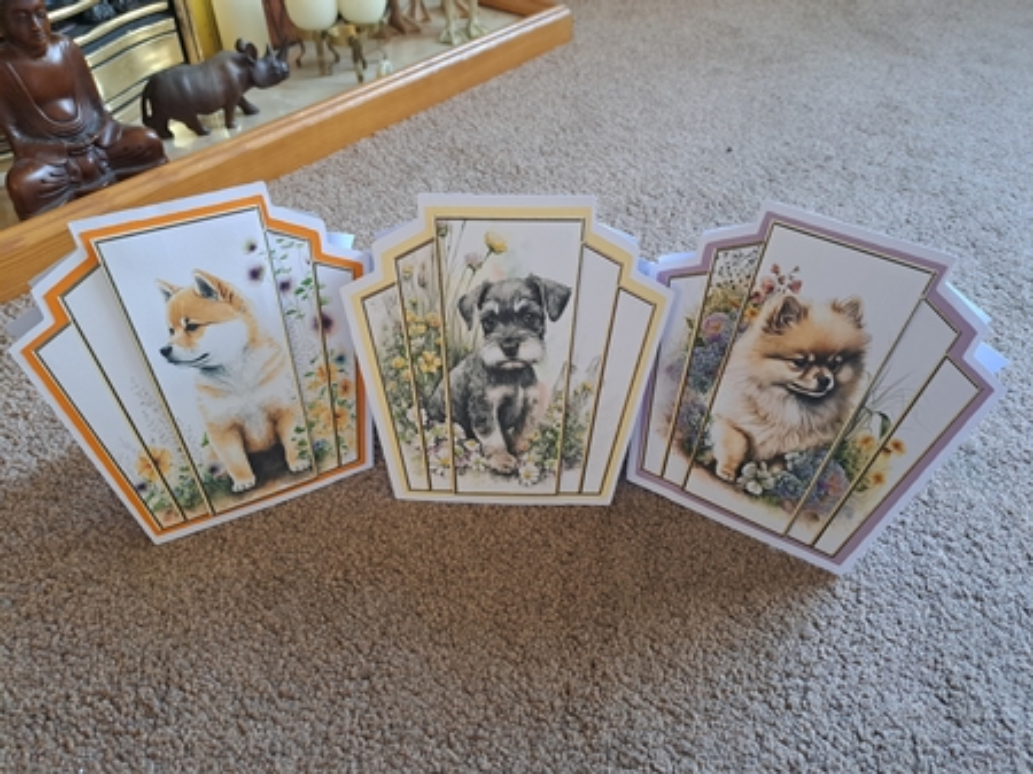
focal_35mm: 24
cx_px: 516
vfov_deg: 56.8
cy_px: 387
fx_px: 716
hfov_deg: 71.6
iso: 400
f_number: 1.8
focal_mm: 5.23
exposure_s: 1/33
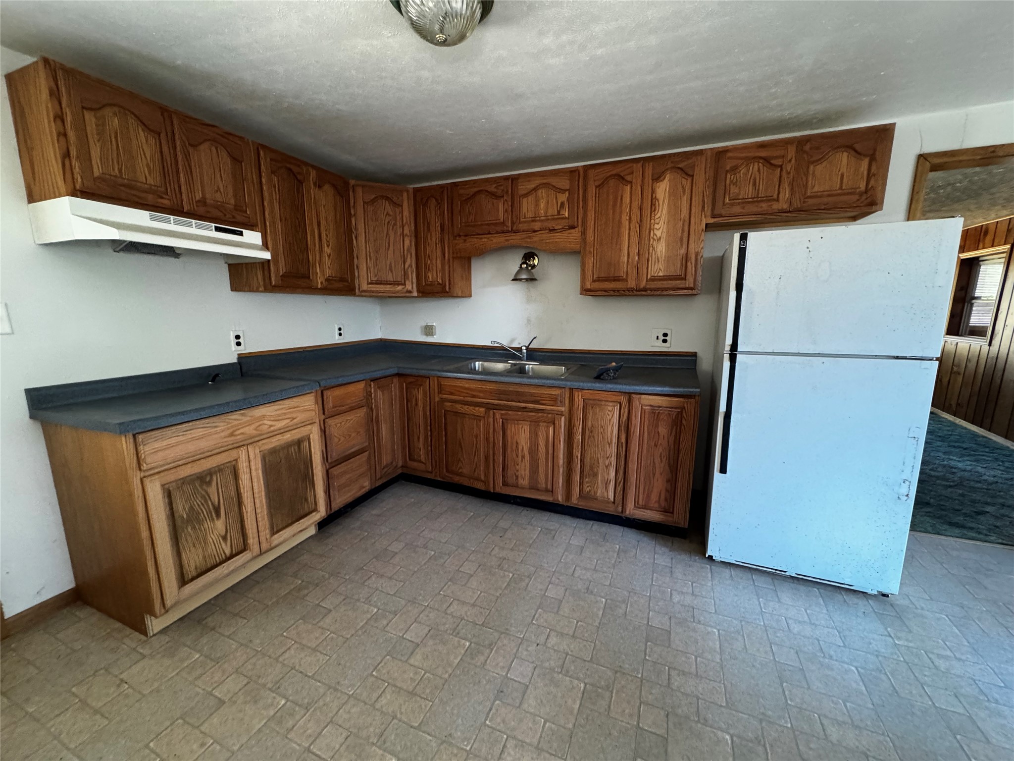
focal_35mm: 14
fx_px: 410
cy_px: 380
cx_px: 507
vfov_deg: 85.7
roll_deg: +0.0
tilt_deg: -11.2
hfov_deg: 102.1
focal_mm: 2.22
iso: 800
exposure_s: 1/60
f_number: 2.2
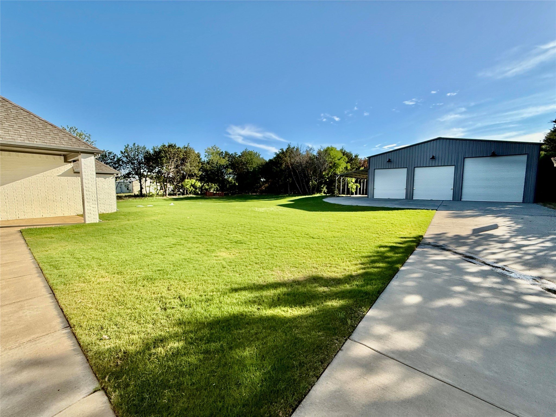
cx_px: 278
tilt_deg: -5.5
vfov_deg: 85.7
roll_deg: +0.0
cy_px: 208
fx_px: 225
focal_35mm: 14
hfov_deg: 102.1
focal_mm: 2.22
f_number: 2.2
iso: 50
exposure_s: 1/2165
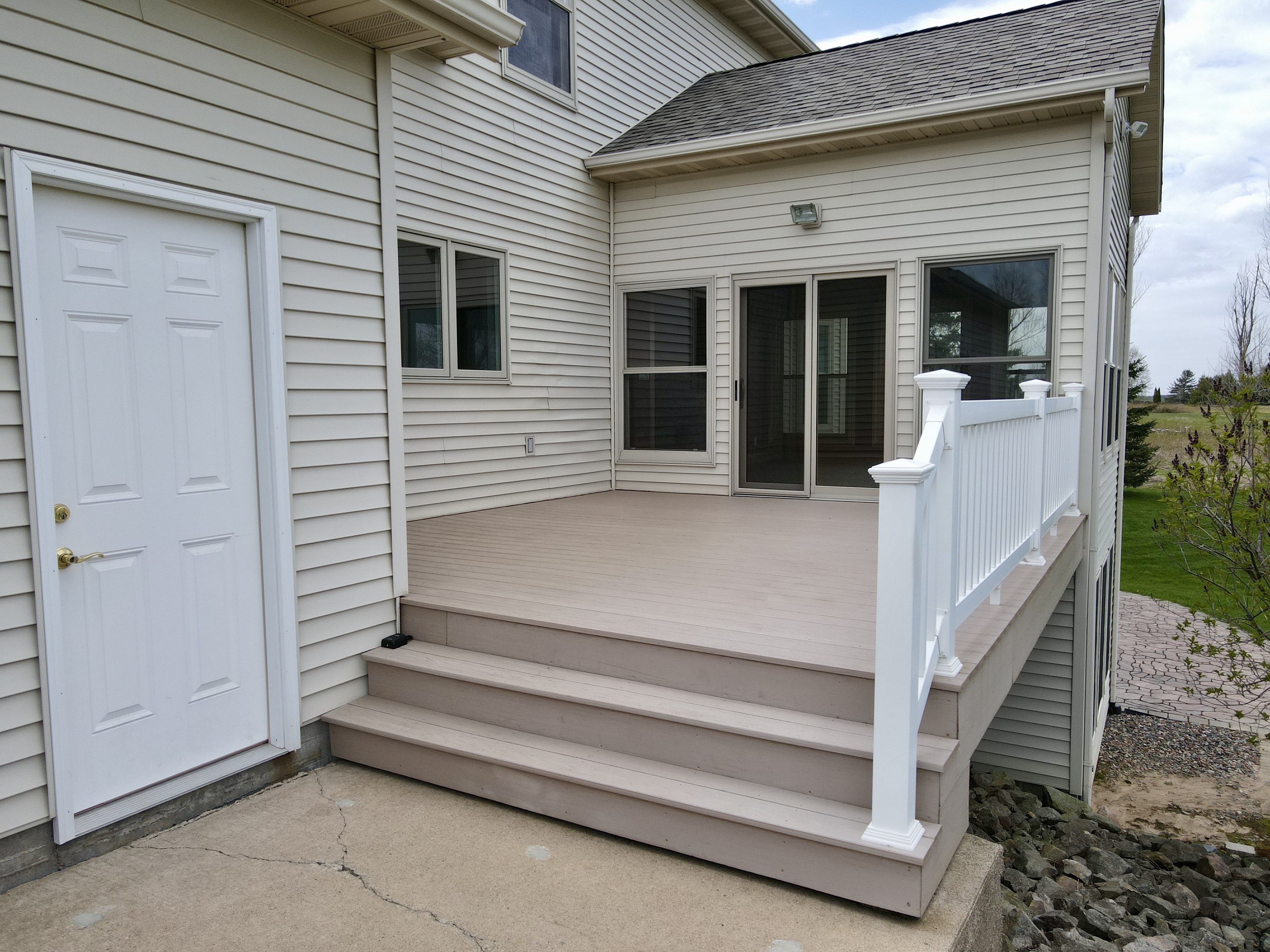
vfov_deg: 56.8
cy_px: 476
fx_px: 881
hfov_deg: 71.6
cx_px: 635
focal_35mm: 24
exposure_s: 1/500
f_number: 2.8
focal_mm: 4.5
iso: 100
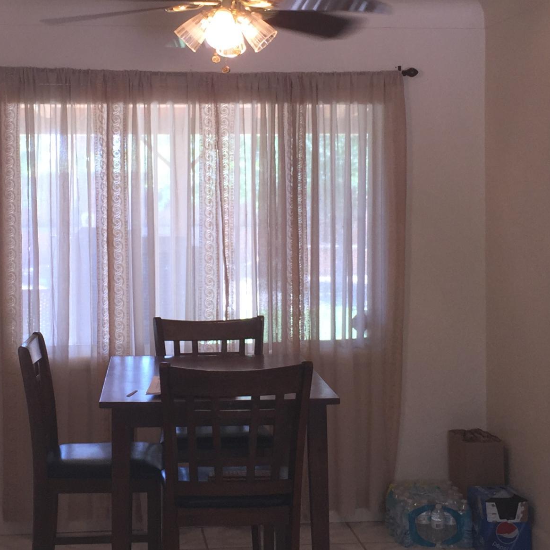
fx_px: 1186
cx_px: 237
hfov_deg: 26.1
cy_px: 237
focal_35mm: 66
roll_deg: +0.0
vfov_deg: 26.1
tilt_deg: -2.2
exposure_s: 1/30
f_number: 2.2
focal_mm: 4.15
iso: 32
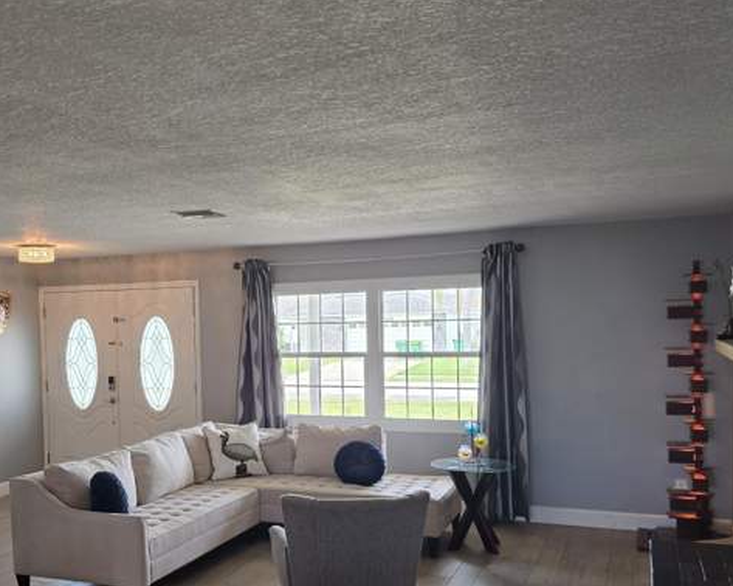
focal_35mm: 38
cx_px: 245
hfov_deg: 47.2
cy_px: 358
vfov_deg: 38.9
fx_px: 824
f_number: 1.7
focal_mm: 6.3
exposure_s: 1/120
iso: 125
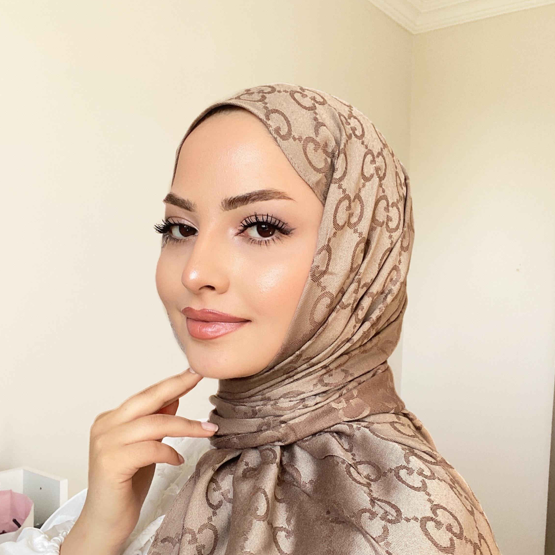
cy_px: 350
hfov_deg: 46.0
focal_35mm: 36
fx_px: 653
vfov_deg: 45.6
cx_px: 276
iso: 50
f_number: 2.2
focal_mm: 2.71
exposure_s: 1/122
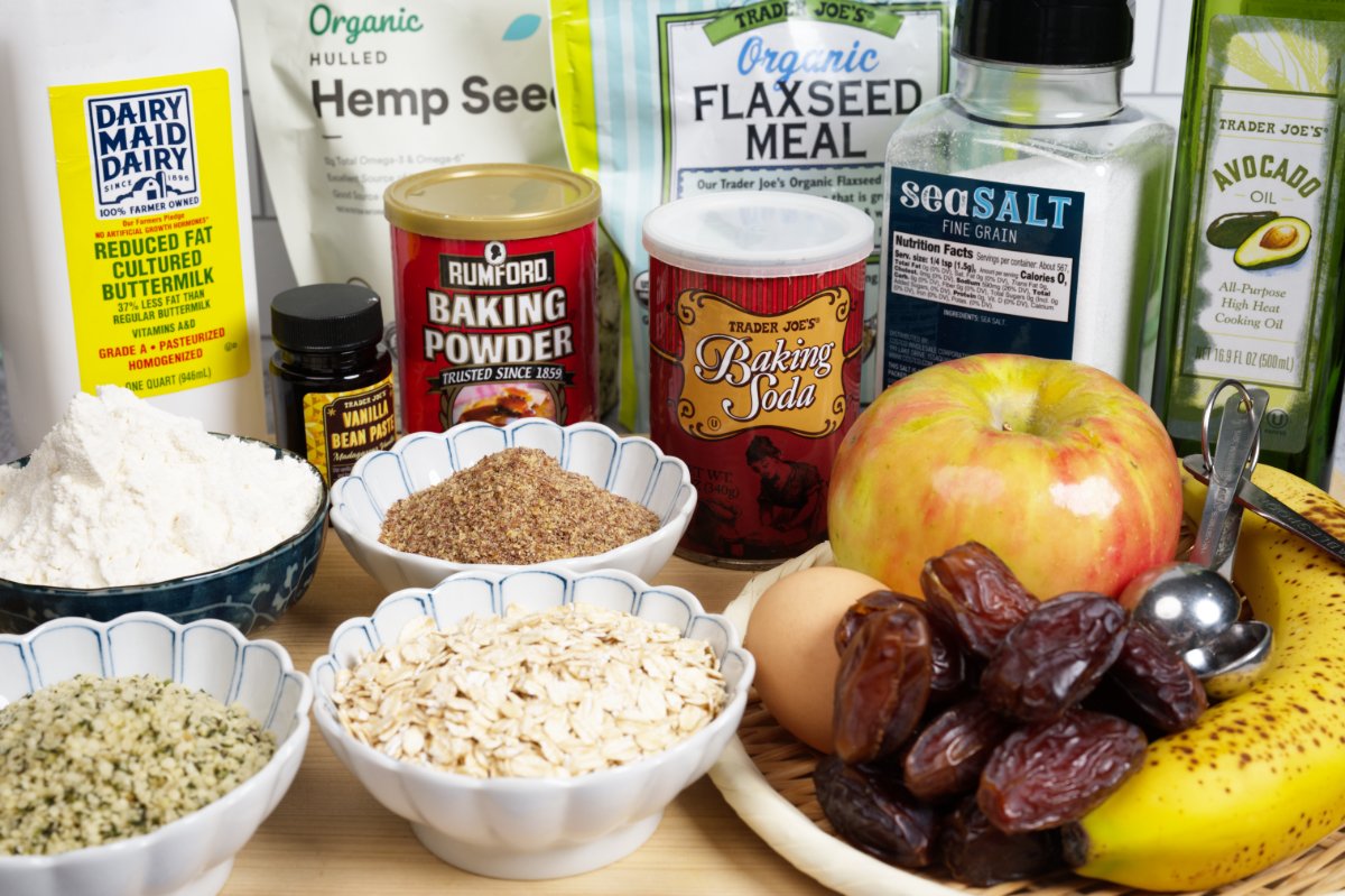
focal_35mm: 49
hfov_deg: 40.4
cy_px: 448
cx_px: 672
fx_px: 1830
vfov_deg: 27.5
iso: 200
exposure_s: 1/60
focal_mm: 49
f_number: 11
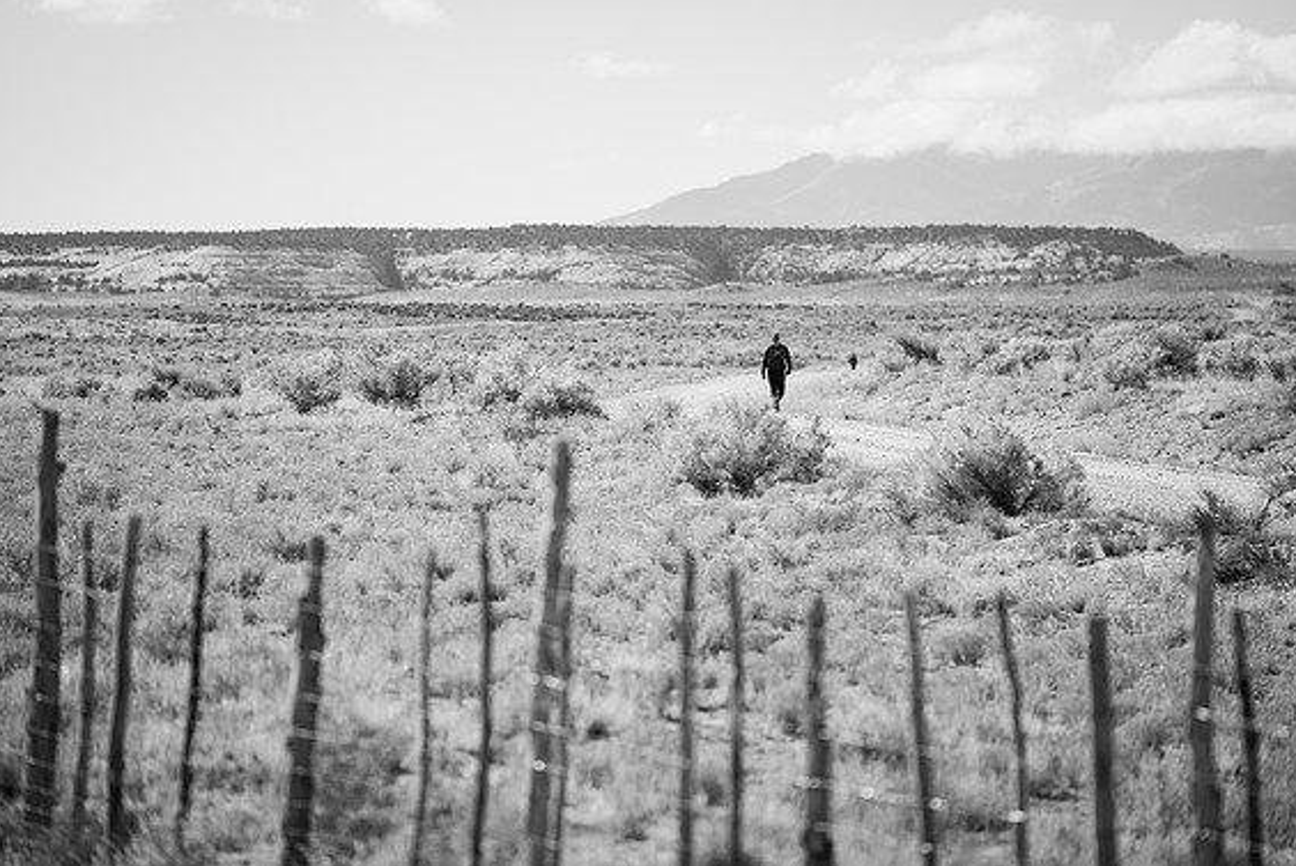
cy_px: 426
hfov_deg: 11.0
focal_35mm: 187
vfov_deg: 7.4
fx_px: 6737
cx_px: 646
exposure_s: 1/2500
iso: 100
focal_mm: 182
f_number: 2.8
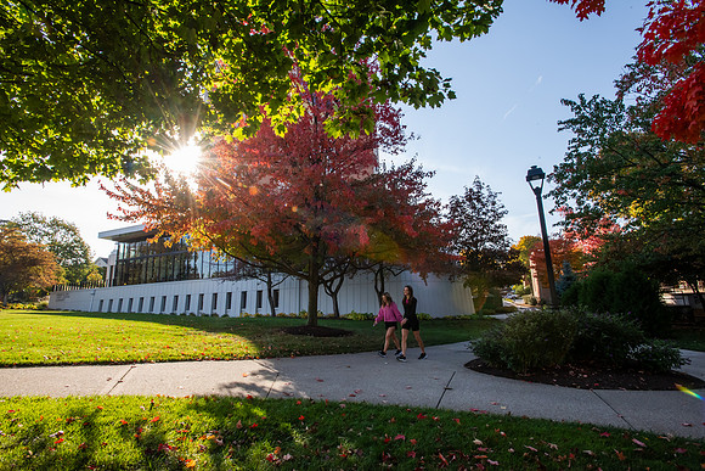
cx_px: 352
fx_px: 372
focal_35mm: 19
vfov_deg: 64.6
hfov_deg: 86.9
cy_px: 236
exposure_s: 1/125
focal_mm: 19
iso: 800
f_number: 18
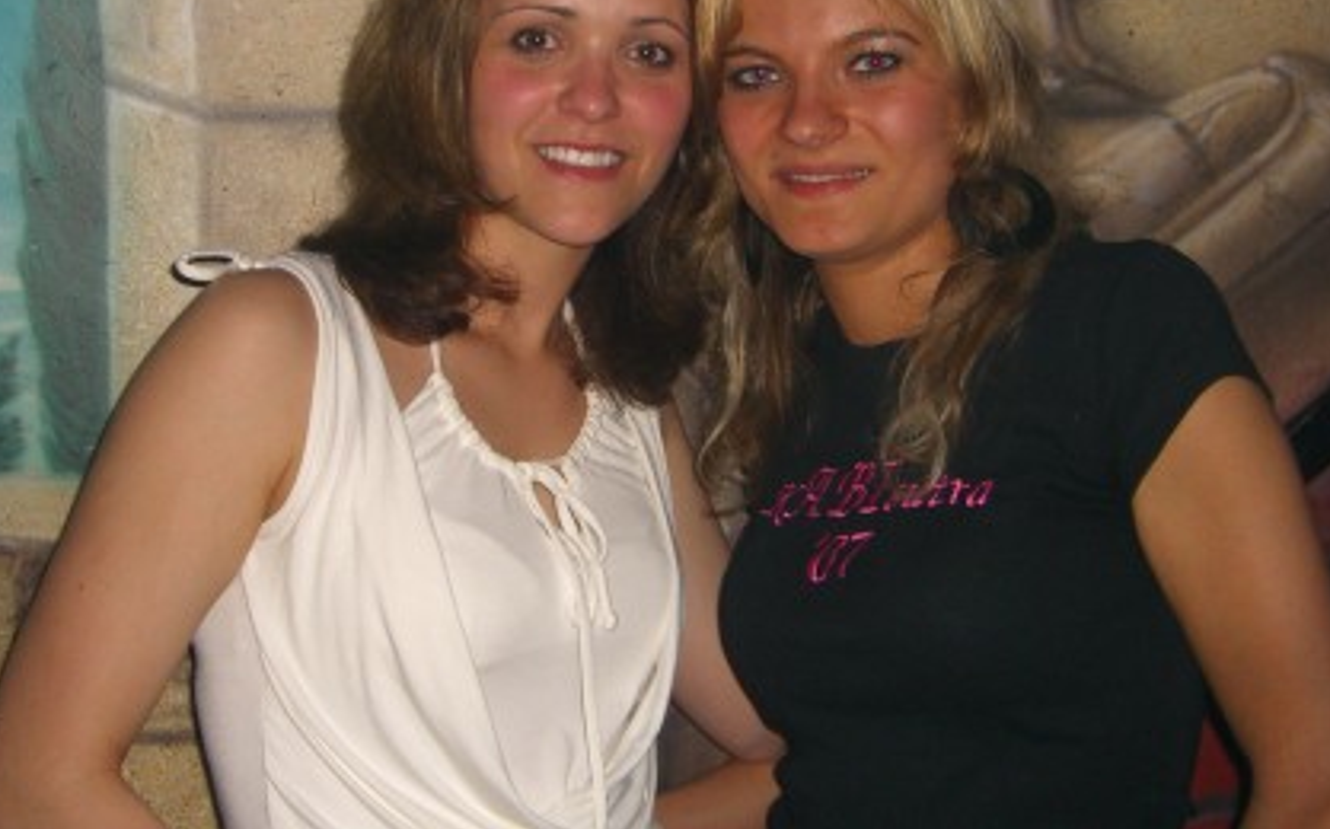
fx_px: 2101
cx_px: 628
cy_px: 274
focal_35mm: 58
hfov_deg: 35.1
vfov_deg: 22.2
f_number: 2.8
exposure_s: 1/60
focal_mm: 7.9
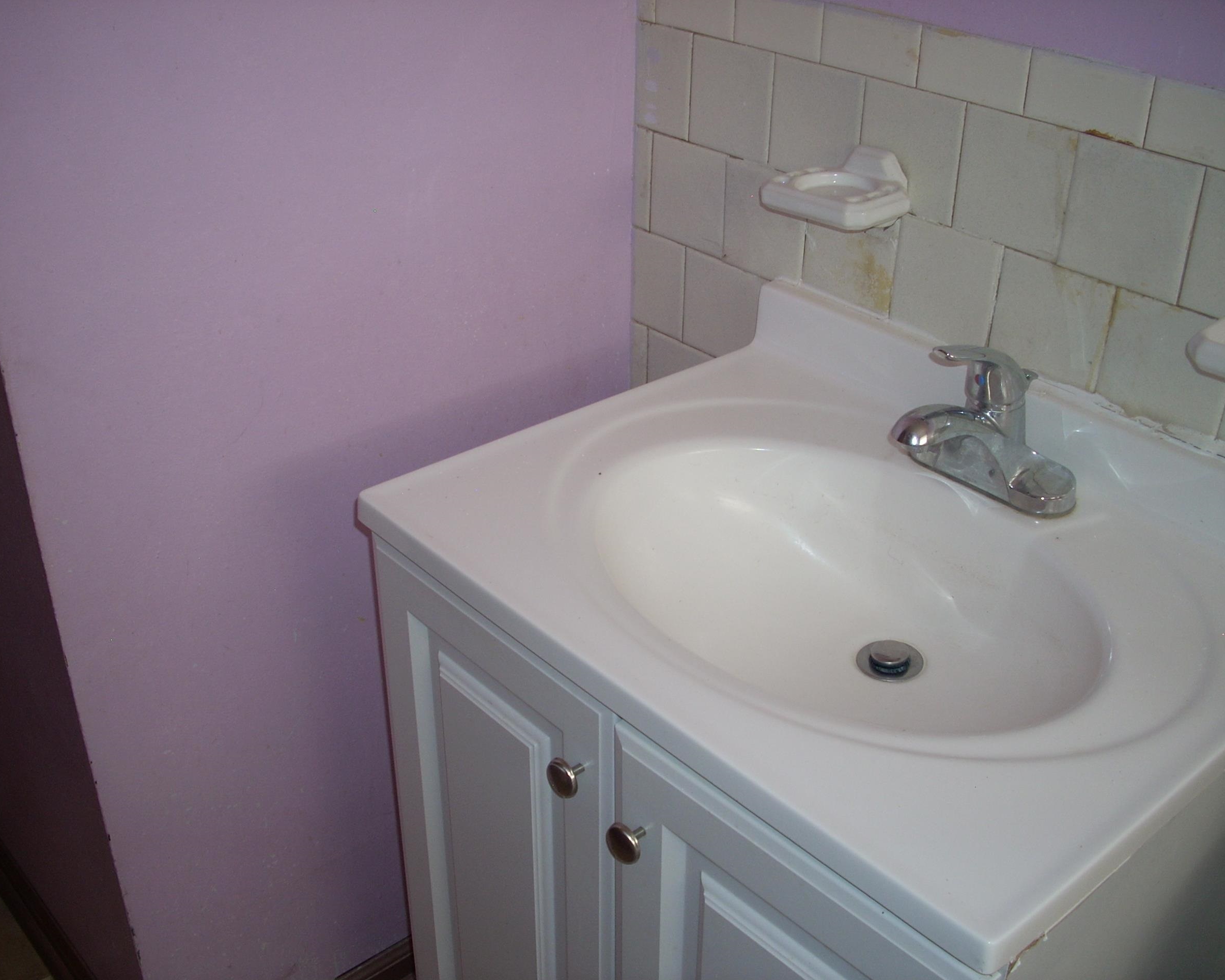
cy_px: 487
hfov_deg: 46.8
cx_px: 614
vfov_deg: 38.2
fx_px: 1414
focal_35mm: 39
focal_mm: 6.2
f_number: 2.8
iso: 64
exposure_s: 1/30
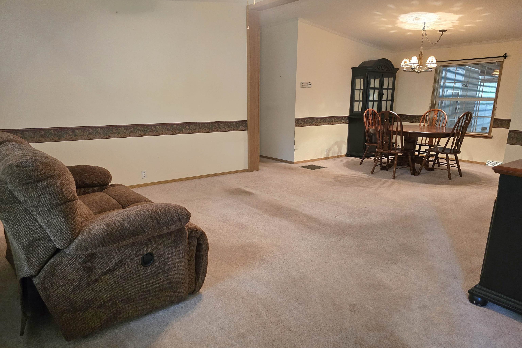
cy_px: 181
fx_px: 348
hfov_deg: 73.7
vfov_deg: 53.1
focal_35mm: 24
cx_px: 261
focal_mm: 6.3
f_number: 1.7
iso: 640
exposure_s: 1/120
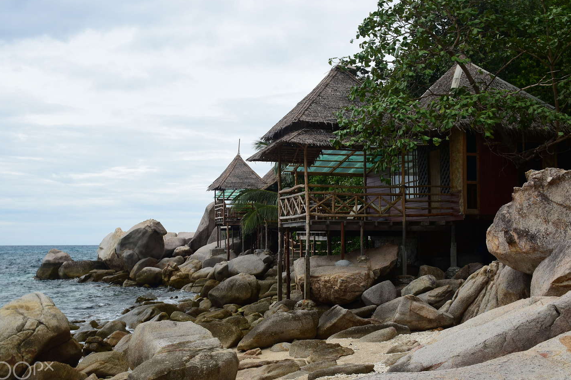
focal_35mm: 44
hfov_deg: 44.5
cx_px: 276
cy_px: 209
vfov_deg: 30.5
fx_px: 698
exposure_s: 1/20
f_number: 14
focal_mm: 26
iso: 100
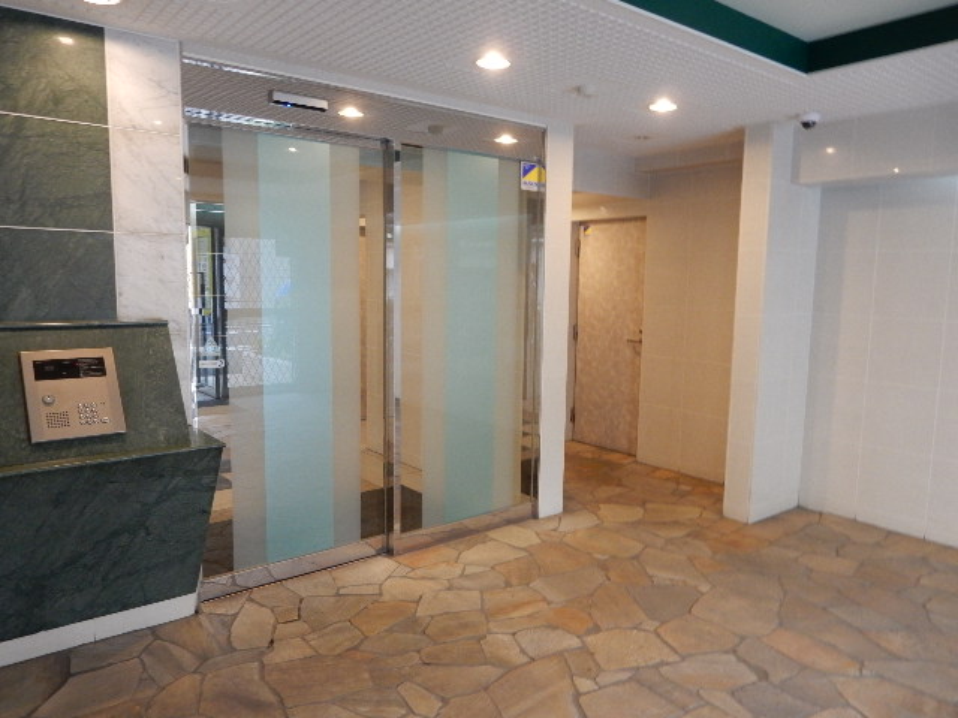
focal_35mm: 25
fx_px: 692
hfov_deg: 69.4
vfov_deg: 54.9
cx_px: 479
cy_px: 359
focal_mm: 4.5
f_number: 3.7
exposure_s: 1/25
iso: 400
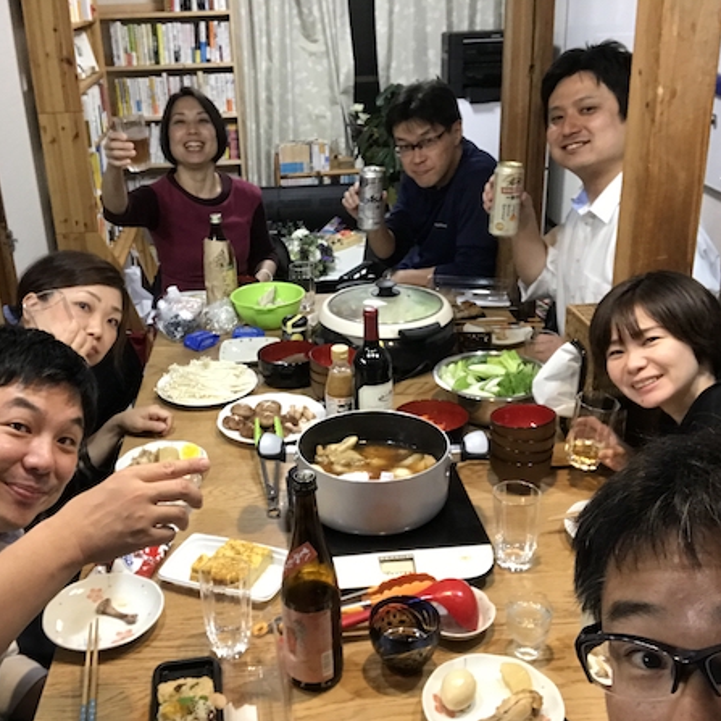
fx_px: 895
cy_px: 362
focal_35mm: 38
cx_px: 323
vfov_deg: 43.9
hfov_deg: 43.8
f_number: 2.2
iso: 125
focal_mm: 2.87
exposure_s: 1/33
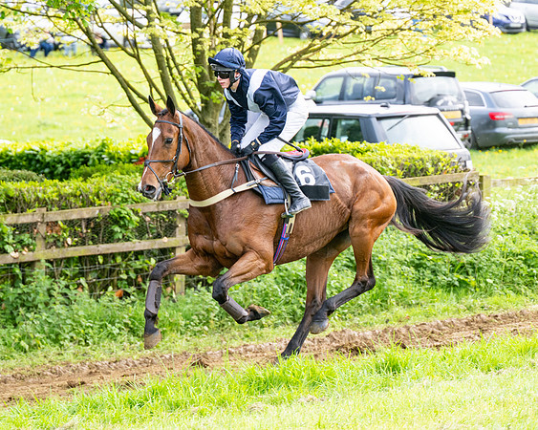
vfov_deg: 8.6
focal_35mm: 179
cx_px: 300
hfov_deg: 10.8
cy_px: 226
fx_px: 2848
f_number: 4
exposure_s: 1/1000
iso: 400
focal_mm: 120
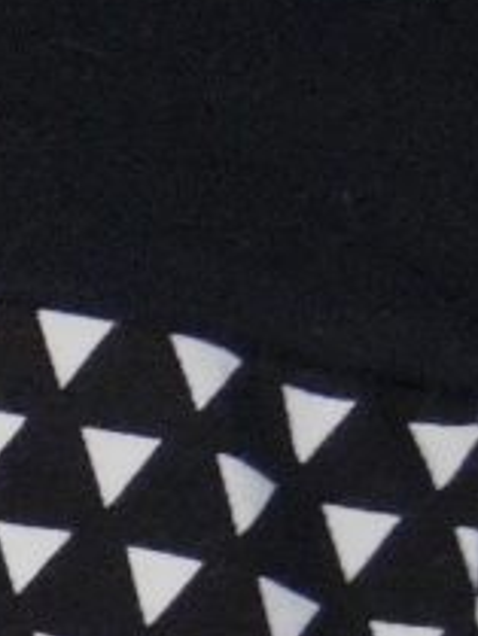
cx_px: -1209
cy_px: 1366
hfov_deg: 4.1
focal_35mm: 344
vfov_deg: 5.6
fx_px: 6327
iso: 1000
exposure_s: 1/160
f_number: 4
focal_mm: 26
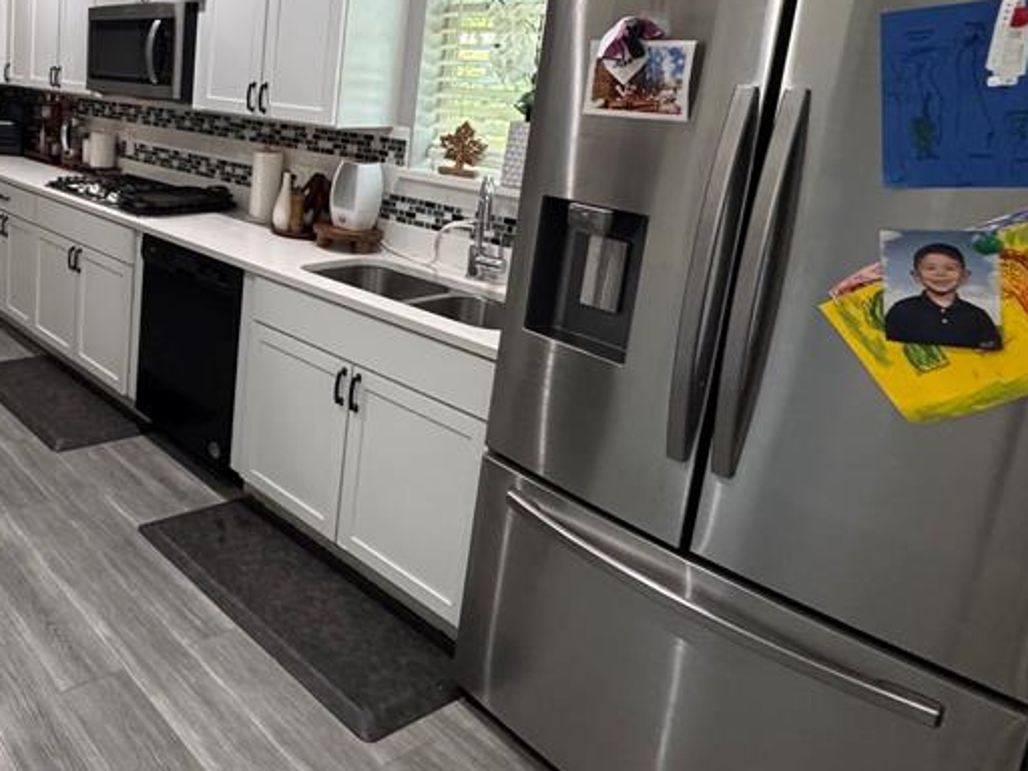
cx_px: 72
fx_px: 832
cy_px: 197
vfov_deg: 47.9
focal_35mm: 28
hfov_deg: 53.9
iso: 320
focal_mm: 2.22
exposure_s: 1/92
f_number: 2.2
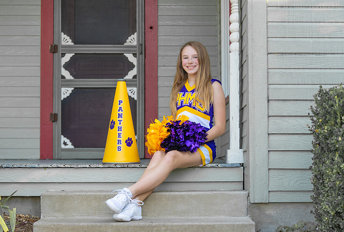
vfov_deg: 17.6
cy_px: 125
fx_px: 748
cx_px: 187
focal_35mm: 78
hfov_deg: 25.9
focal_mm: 70
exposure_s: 1/320
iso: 160
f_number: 2.8
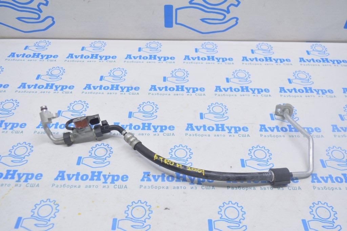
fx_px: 347
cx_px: 174
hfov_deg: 53.2
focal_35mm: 36
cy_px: 116
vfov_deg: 36.8
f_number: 5.6
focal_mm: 24
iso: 400
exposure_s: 1/20
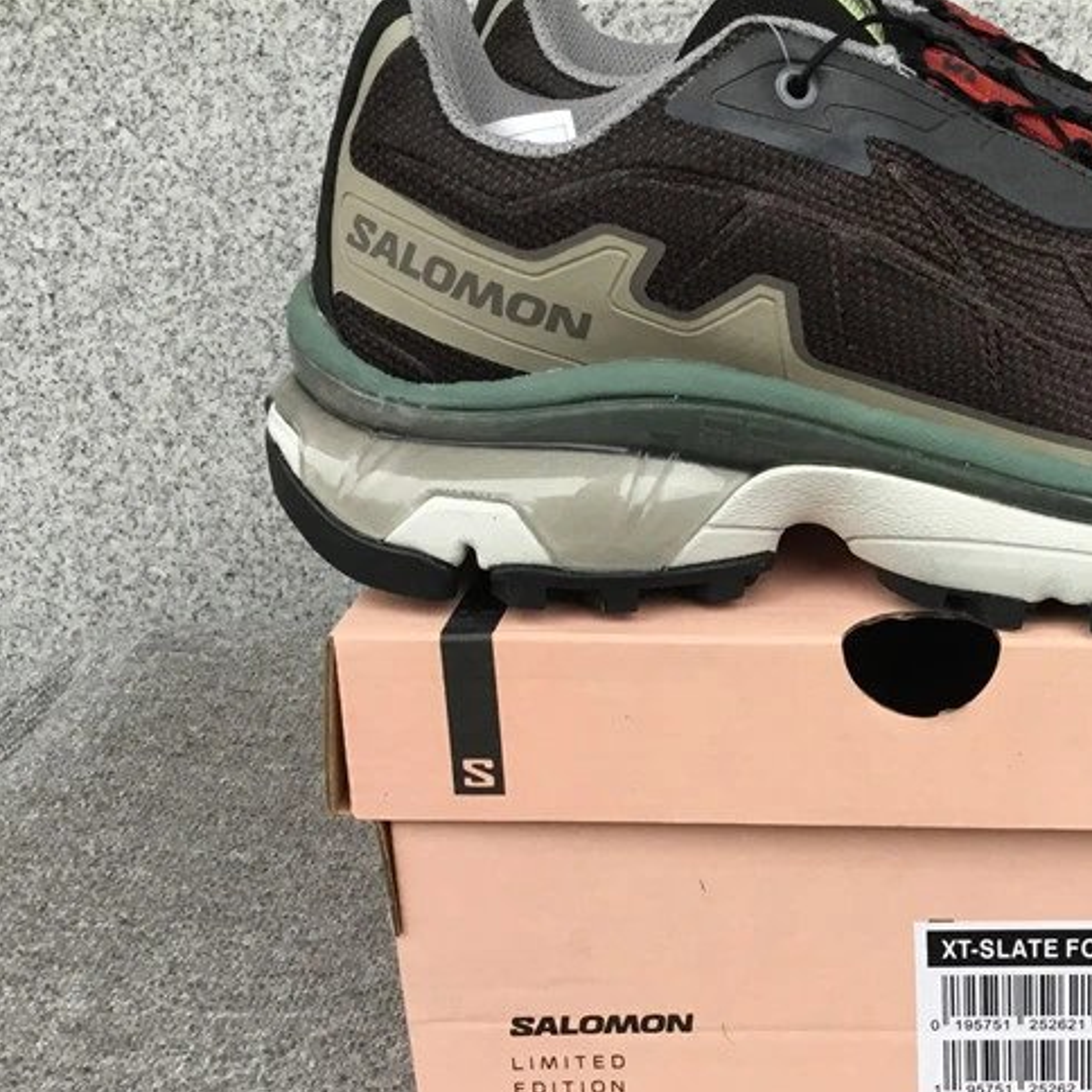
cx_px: 939
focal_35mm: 51
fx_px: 1820
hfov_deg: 32.1
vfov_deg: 33.4
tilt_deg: -21.8
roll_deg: +0.2
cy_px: 574
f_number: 2.4
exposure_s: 1/33
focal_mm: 3.3
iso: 50
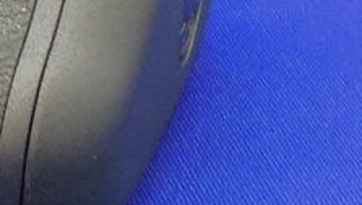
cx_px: -445
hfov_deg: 9.5
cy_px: -327
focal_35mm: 205
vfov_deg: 5.7
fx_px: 1970
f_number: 8
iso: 160
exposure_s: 1
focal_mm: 6.3
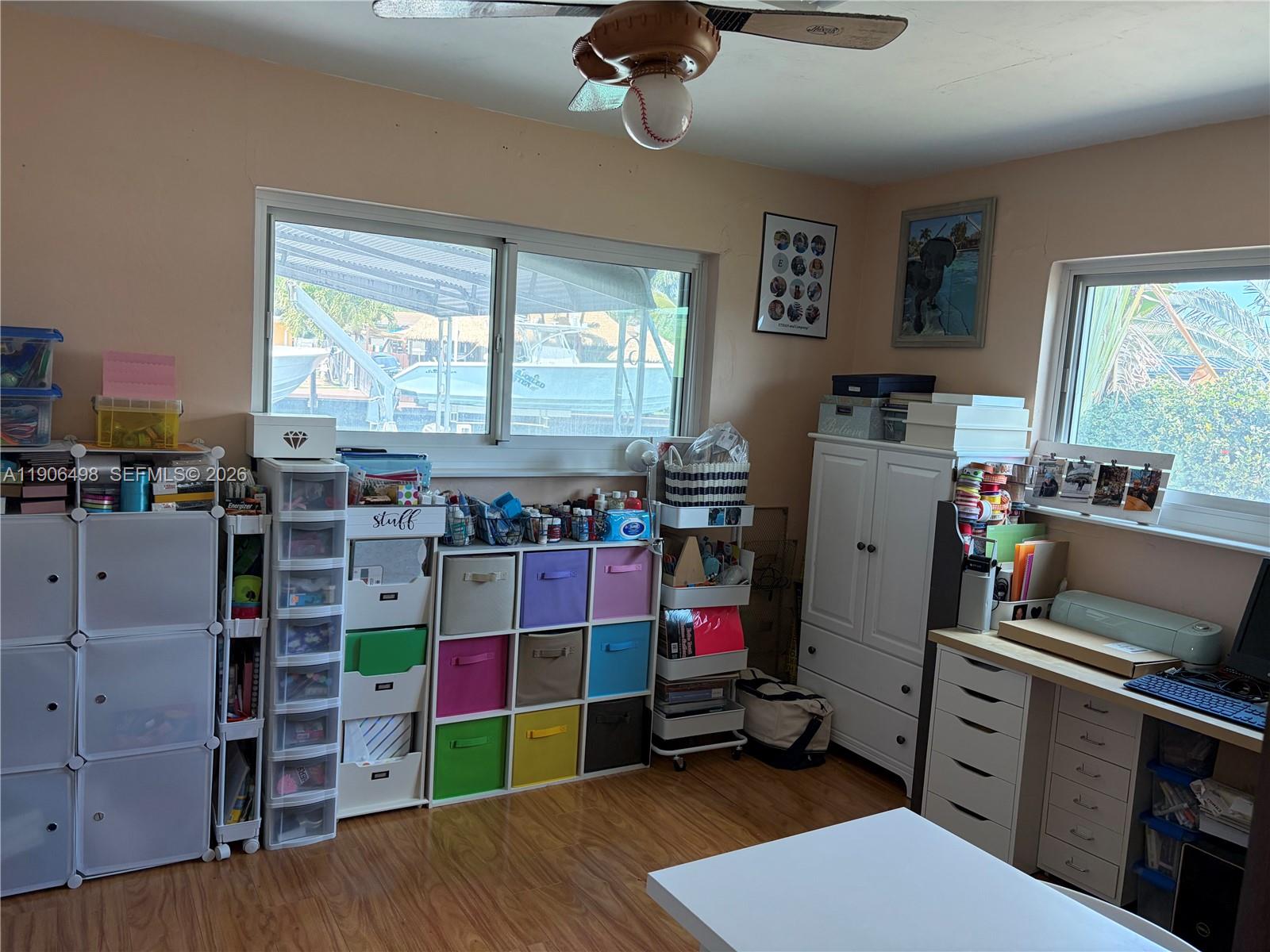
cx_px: 635
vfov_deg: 53.1
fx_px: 954
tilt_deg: -6.5
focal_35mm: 26
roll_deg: -3.1
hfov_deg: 67.3
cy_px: 476
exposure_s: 1/112
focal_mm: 5.96
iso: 125
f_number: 1.6
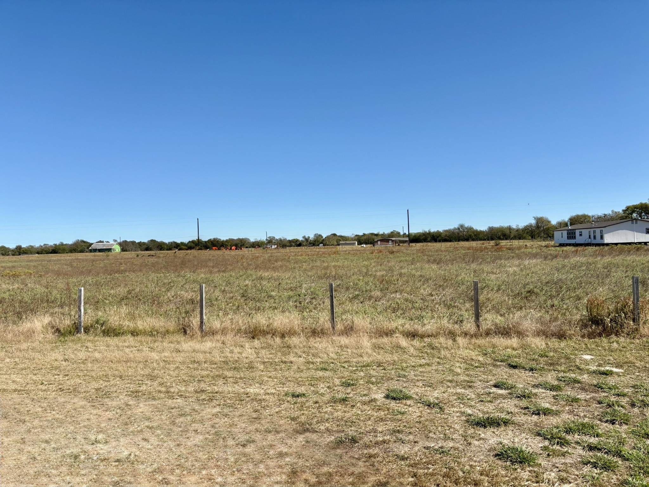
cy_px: 244
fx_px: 487
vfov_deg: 53.1
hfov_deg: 67.3
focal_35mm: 26
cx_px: 324
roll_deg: +1.9
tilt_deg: +0.2
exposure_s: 1/4065
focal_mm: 5.96
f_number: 1.6
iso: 50
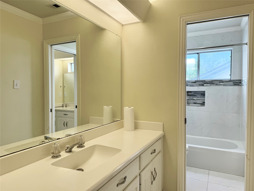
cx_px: 127
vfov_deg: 56.8
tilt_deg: -2.6
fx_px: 176
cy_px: 96
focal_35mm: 24
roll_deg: +0.0
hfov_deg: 71.6
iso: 80
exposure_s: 1/340
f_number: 1.78
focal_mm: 6.76
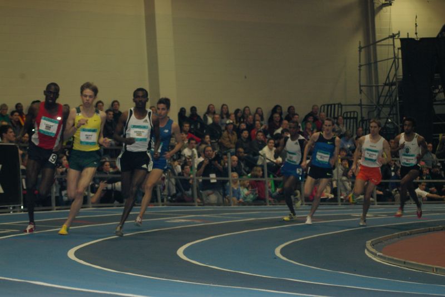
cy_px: 148
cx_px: 222
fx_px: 1484
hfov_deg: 17.1
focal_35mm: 120
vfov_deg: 11.4
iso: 800
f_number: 6.3
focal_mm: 80
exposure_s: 1/125
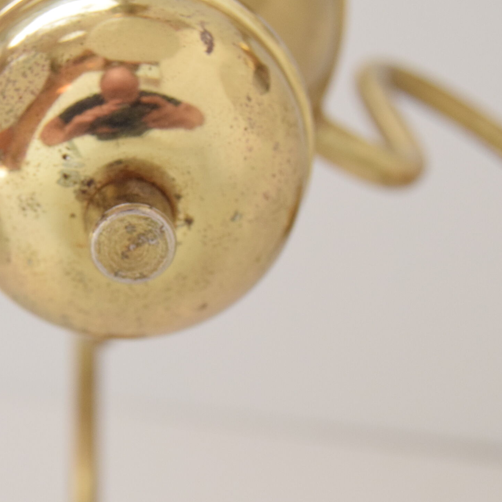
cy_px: 324
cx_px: 131
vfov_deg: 20.6
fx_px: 1378
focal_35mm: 84
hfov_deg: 20.5
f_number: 6.3
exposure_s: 1/160
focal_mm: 32
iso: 1600
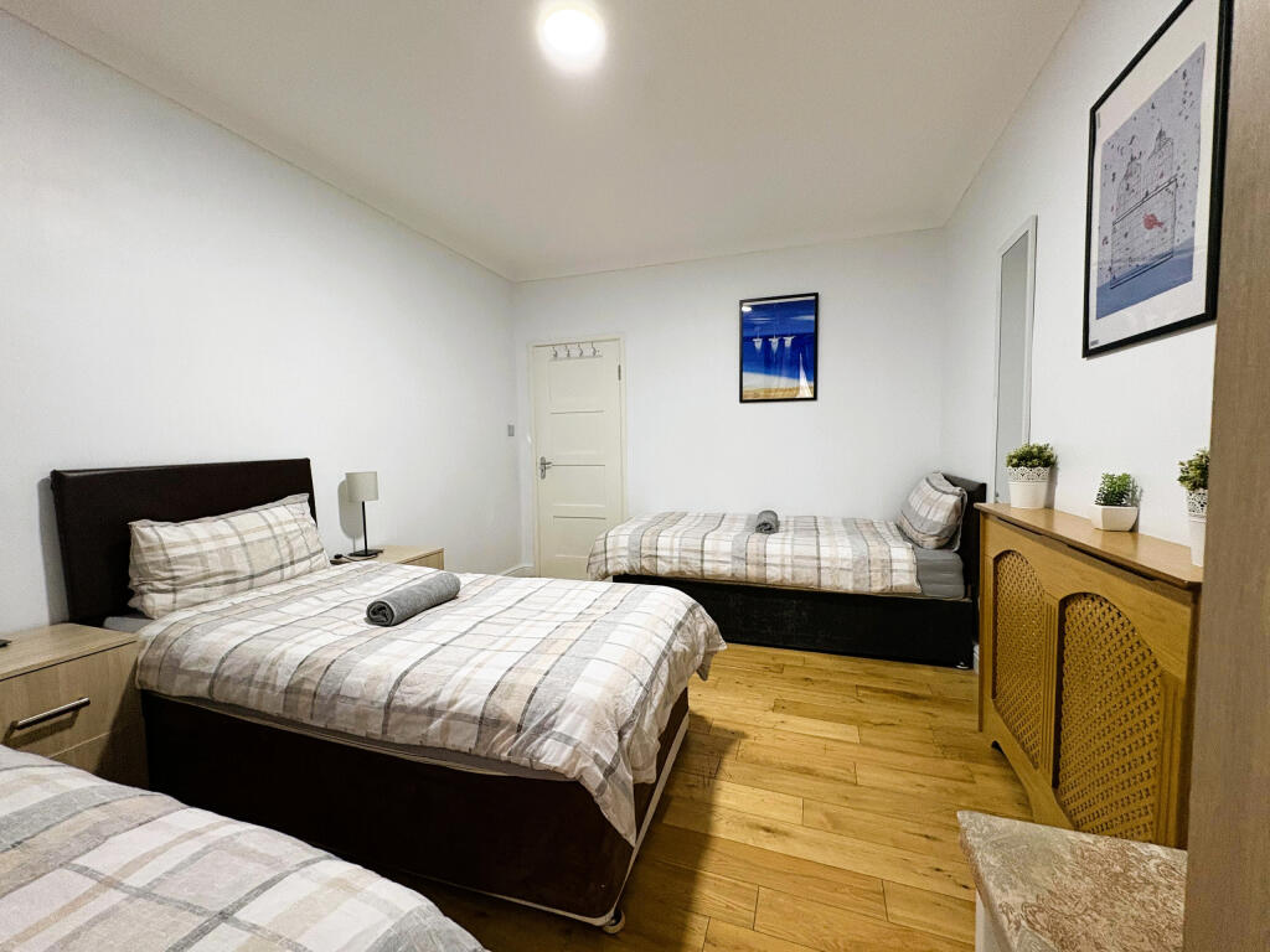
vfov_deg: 85.7
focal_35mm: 14
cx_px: 635
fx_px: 514
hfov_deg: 102.1
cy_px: 476
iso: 400
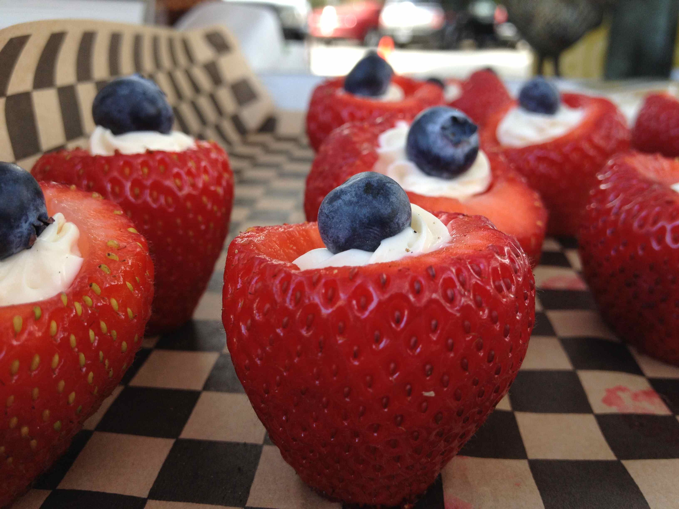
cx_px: 340
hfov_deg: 52.6
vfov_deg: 40.7
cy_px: 254
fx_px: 687
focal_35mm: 35
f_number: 2.4
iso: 50
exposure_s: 1/162
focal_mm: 4.28
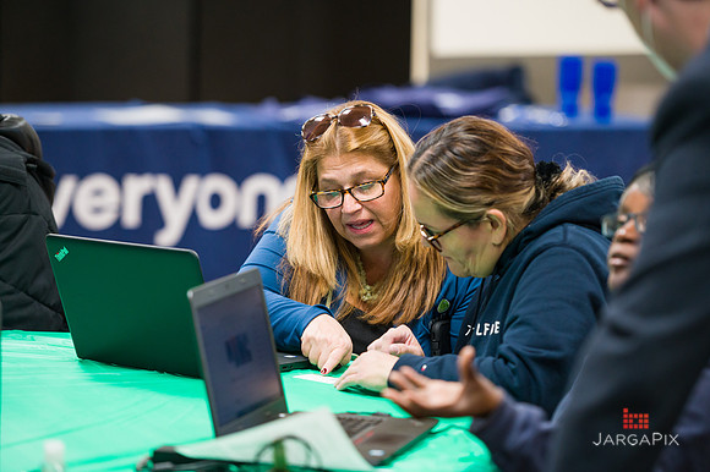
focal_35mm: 155
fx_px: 3055
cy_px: 236
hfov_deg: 13.3
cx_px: 355
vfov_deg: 8.8
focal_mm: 155
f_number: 3.2
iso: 1600
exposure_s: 1/200
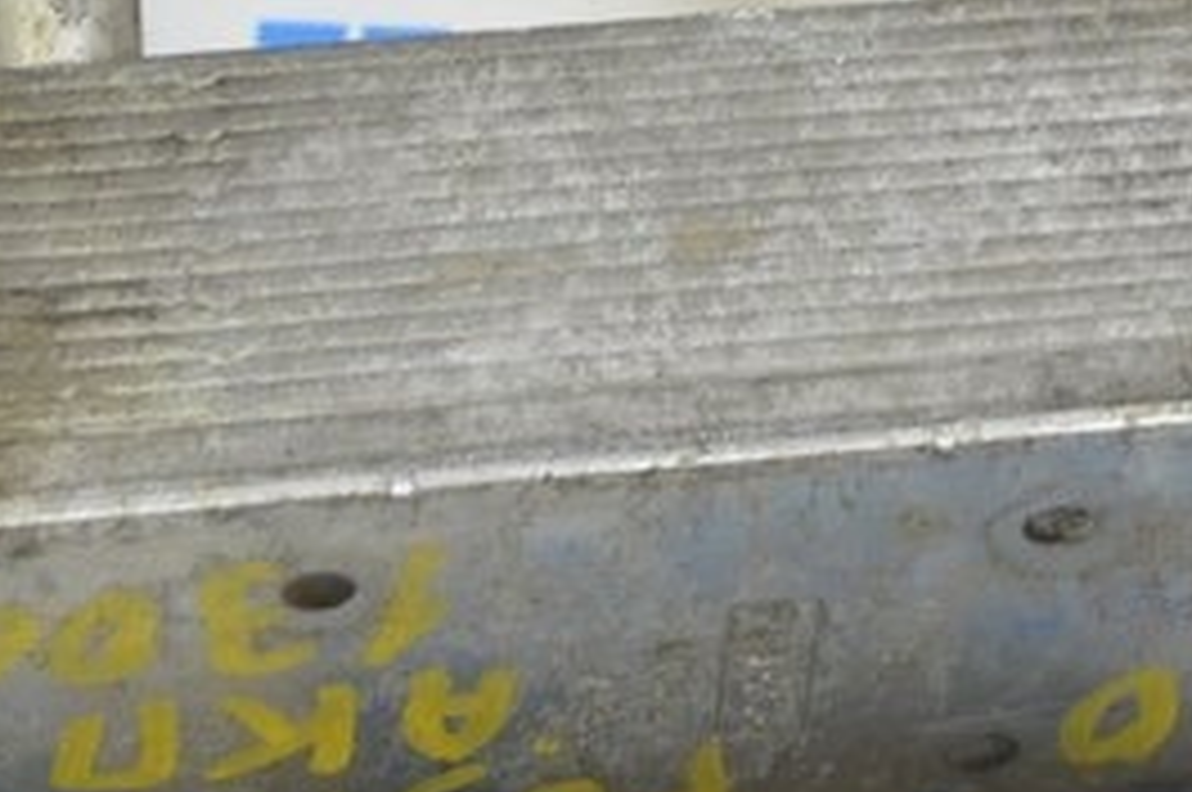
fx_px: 5950
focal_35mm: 180
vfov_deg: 7.6
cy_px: -65
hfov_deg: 11.4
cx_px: 625
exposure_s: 1/20
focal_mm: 31
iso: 400
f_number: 5.6
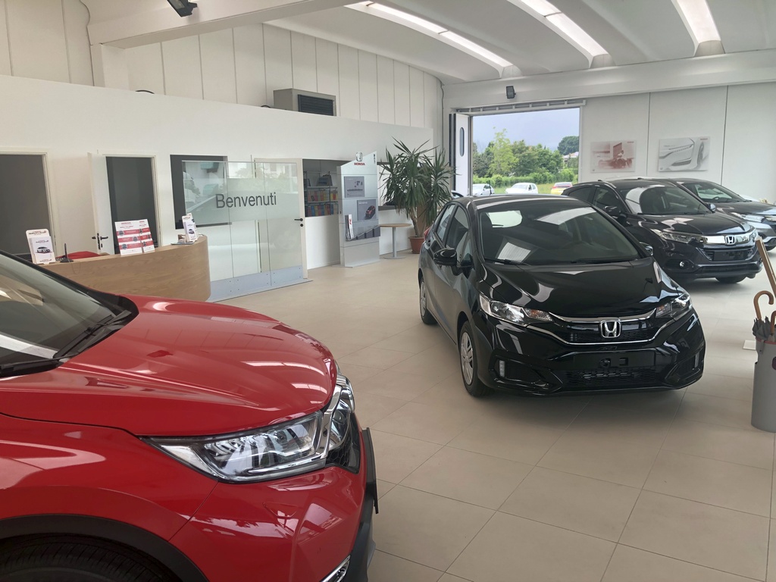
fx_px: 628
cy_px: 291
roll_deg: +2.3
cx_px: 388
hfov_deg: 63.4
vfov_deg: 49.7
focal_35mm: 28
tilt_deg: -10.2
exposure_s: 1/156
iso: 20
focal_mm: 4
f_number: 1.8
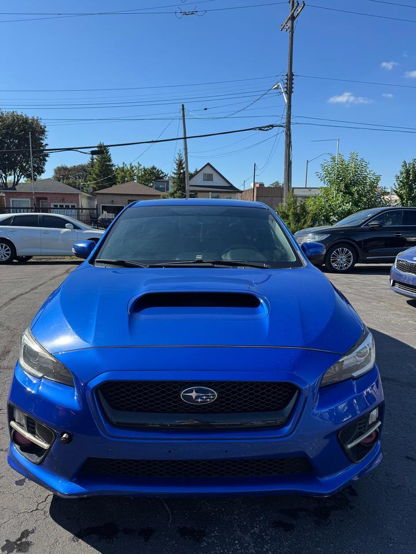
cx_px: 208
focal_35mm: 24
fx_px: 385
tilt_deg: -8.1
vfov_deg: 71.6
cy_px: 277
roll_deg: -0.8
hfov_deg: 56.8
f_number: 1.78
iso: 80
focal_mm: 6.76
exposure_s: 1/2959
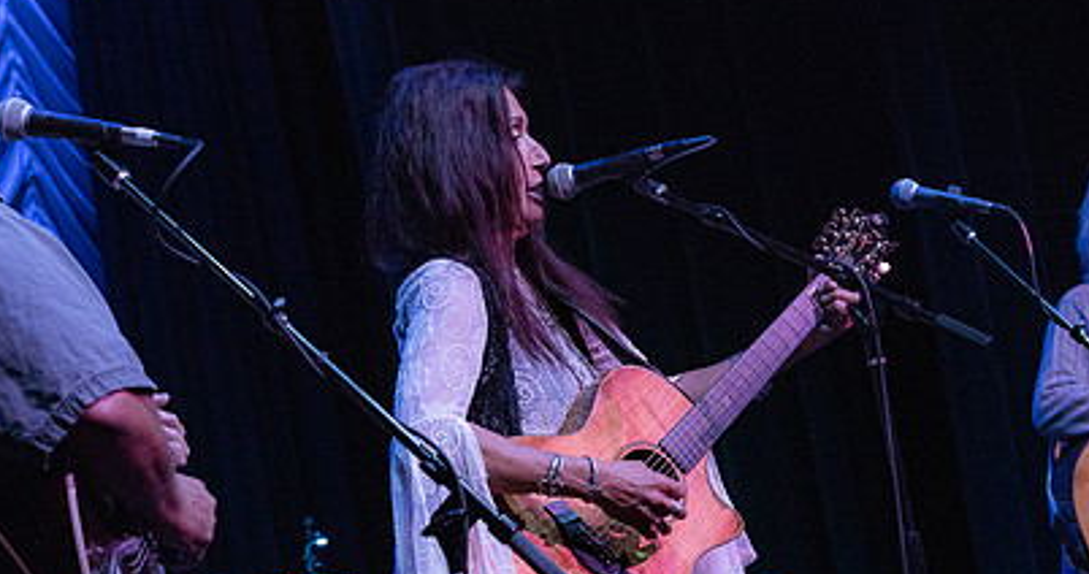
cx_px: 574
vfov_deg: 9.9
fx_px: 3329
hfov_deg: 18.6
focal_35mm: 117
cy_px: 361
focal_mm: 70
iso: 2000
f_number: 5.6
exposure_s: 1/160
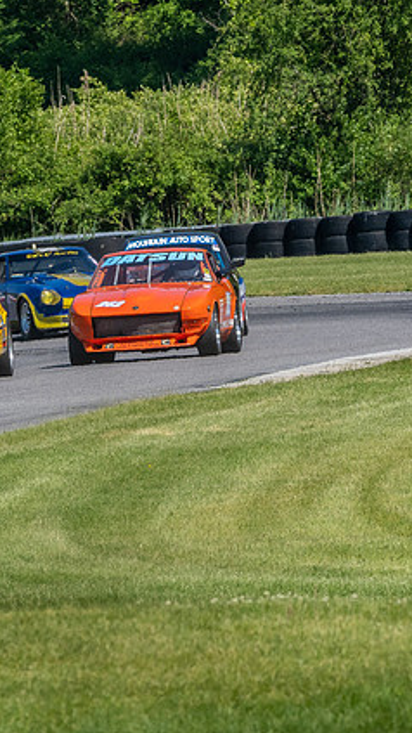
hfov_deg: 1.2
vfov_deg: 2.2
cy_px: 331
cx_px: -52
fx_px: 19010
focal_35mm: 979
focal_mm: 300
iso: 400
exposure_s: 1/640
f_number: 10
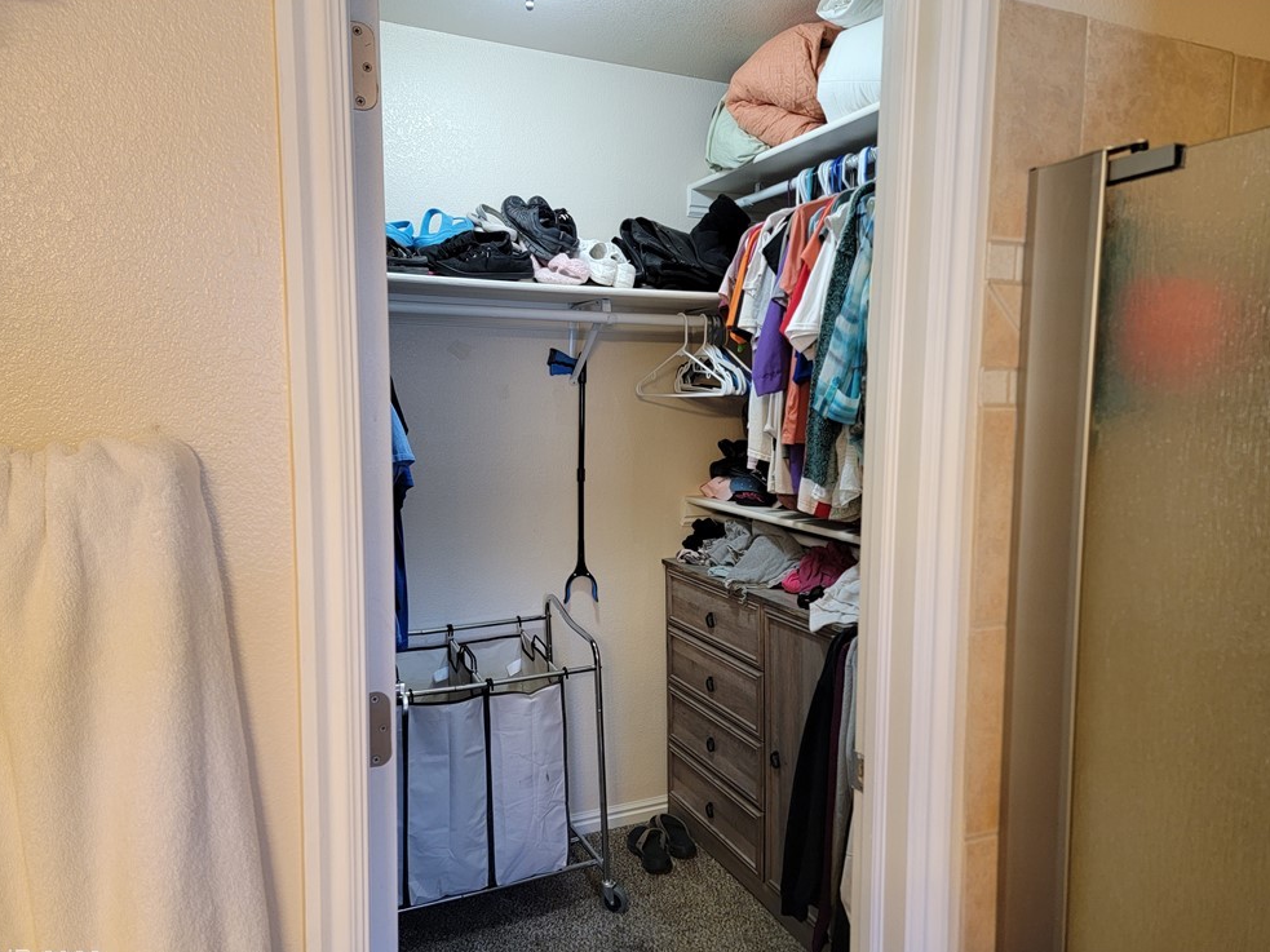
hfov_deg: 69.4
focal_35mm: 25
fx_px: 917
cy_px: 486
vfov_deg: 54.9
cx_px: 634
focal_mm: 6.7
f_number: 1.8
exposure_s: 1/60
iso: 250
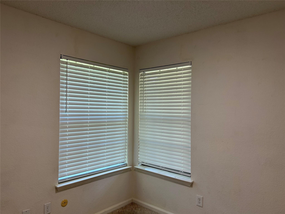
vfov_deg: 53.1
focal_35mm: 26
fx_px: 214
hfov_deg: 67.3
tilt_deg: -0.7
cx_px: 142
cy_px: 107
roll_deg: -1.5
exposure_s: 1/120
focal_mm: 5.7
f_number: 1.5
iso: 64
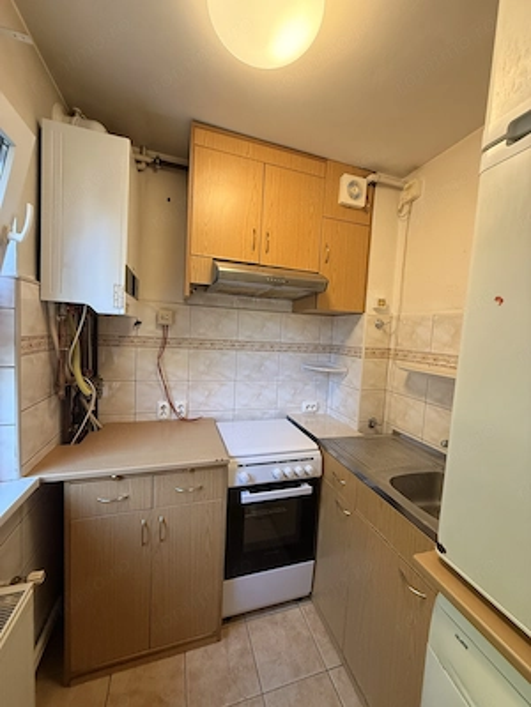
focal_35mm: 14
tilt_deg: -4.9
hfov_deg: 85.7
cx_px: 266
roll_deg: -3.5
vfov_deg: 102.1
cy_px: 354
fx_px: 286
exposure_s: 1/100
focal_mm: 2.22
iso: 320
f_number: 2.2
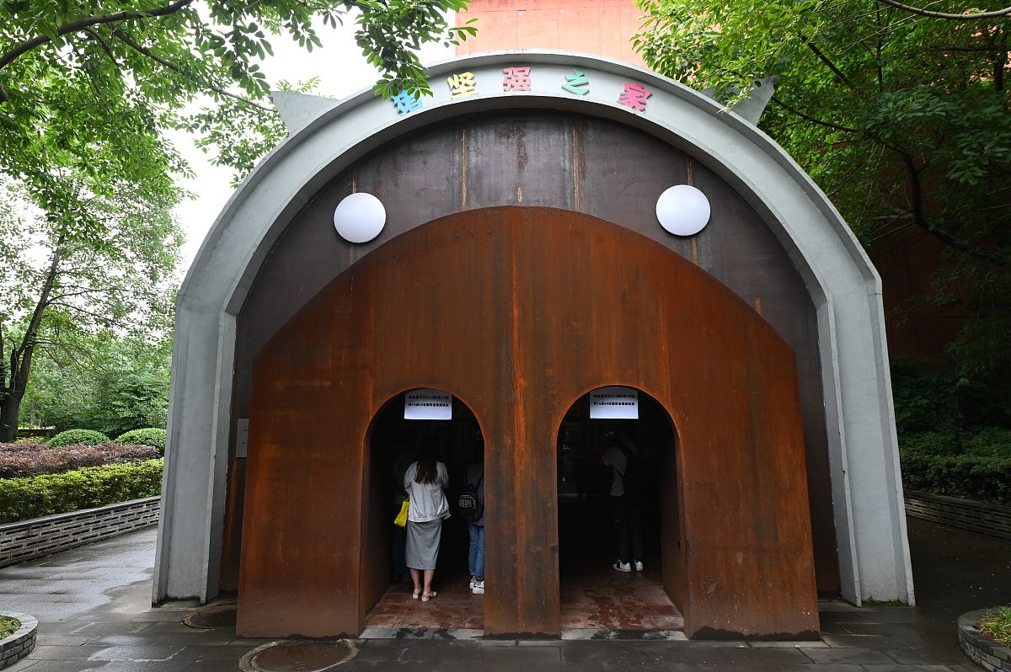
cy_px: 336
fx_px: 589
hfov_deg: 81.3
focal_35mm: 21
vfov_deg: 59.4
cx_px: 506
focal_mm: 21
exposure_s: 1/100
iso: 640
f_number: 8
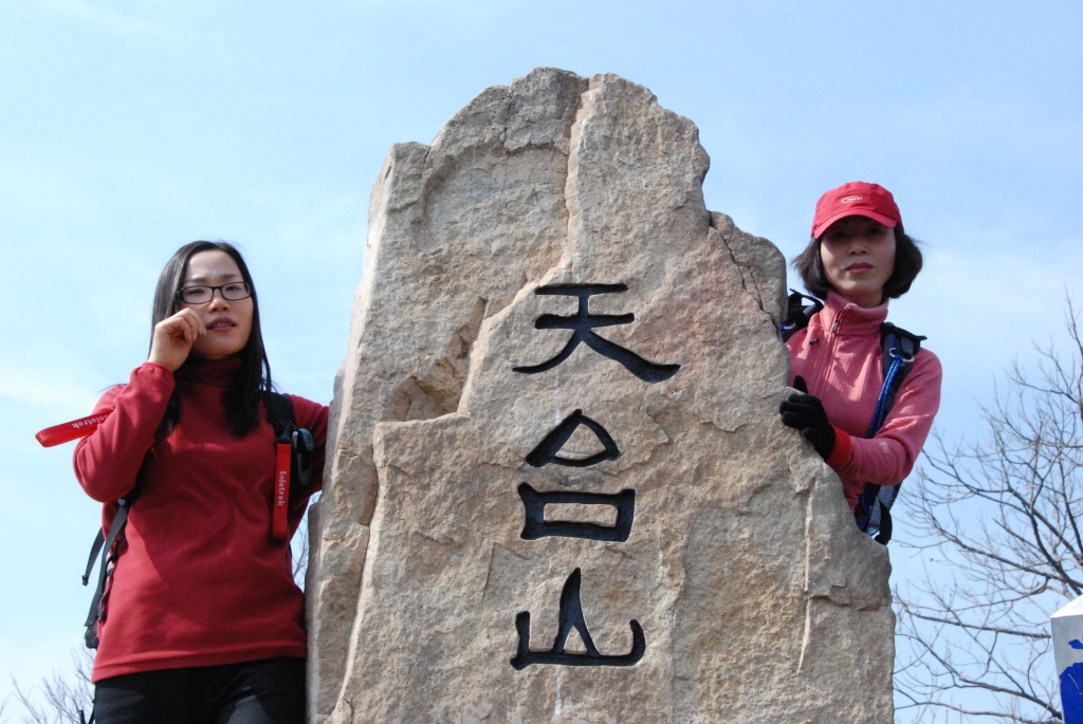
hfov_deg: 28.0
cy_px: 362
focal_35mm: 72
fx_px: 2168
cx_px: 542
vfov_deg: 19.0
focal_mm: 48
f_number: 14
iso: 1600
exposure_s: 1/800
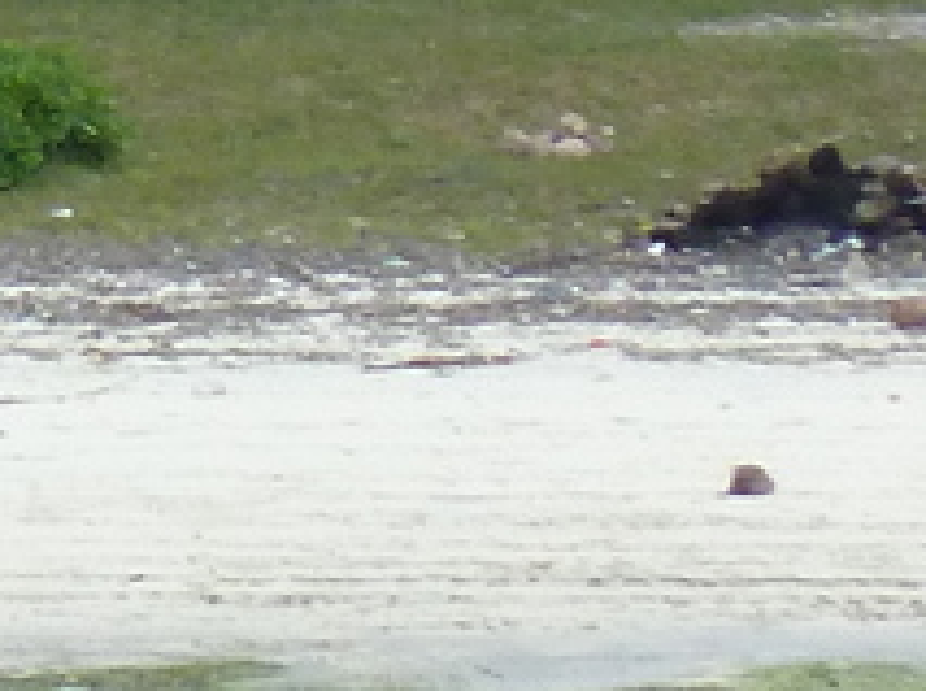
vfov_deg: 0.7
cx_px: -1539
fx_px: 60167
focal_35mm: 2253
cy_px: -847
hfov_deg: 0.9
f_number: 4.9
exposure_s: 1/500
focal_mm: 49.2
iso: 160
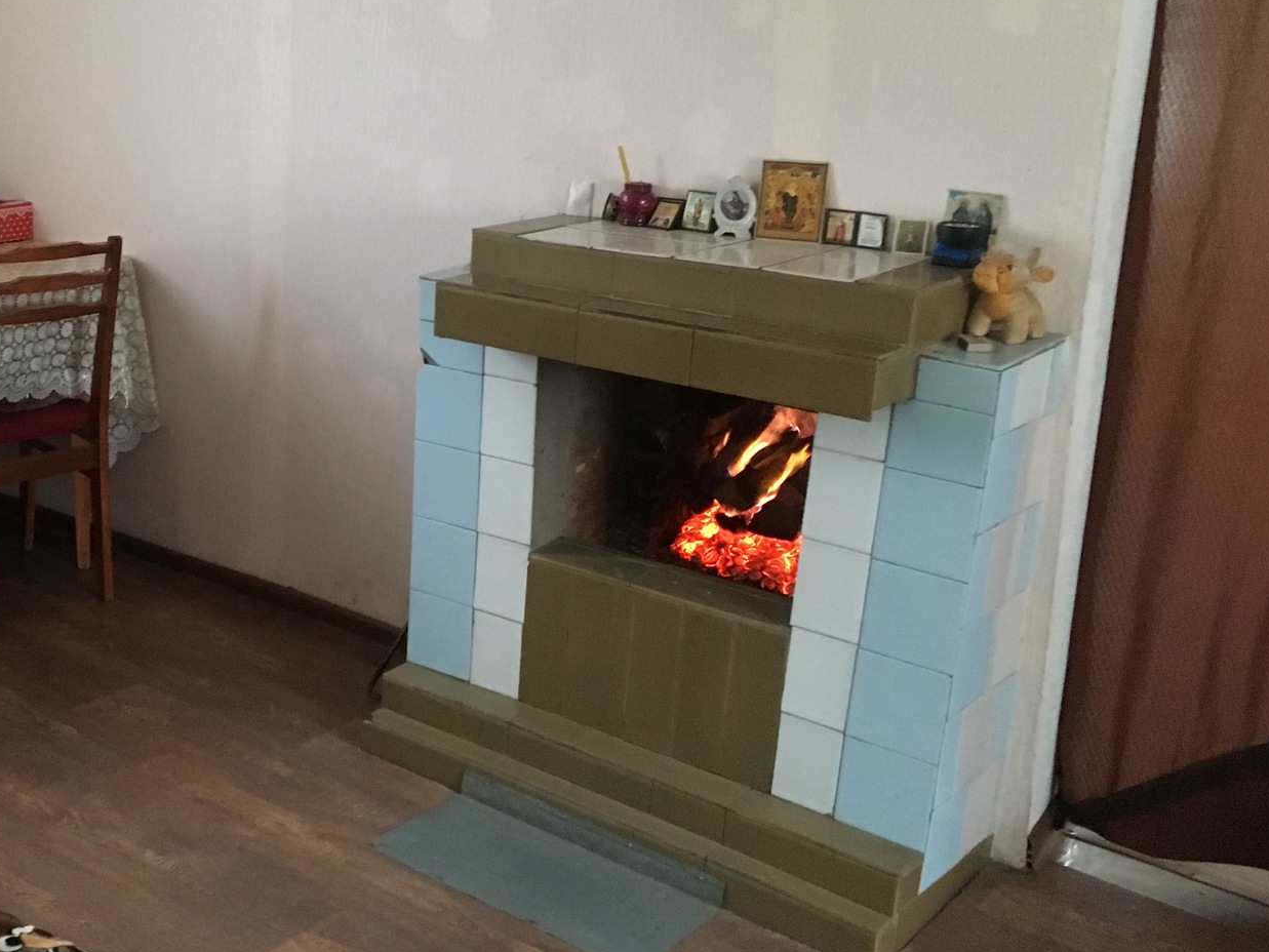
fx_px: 1760
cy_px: 430
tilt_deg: -16.1
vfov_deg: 30.3
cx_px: 281
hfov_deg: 38.4
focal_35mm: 48
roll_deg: -1.2
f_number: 2.2
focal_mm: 4.15
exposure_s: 1/17
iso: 320
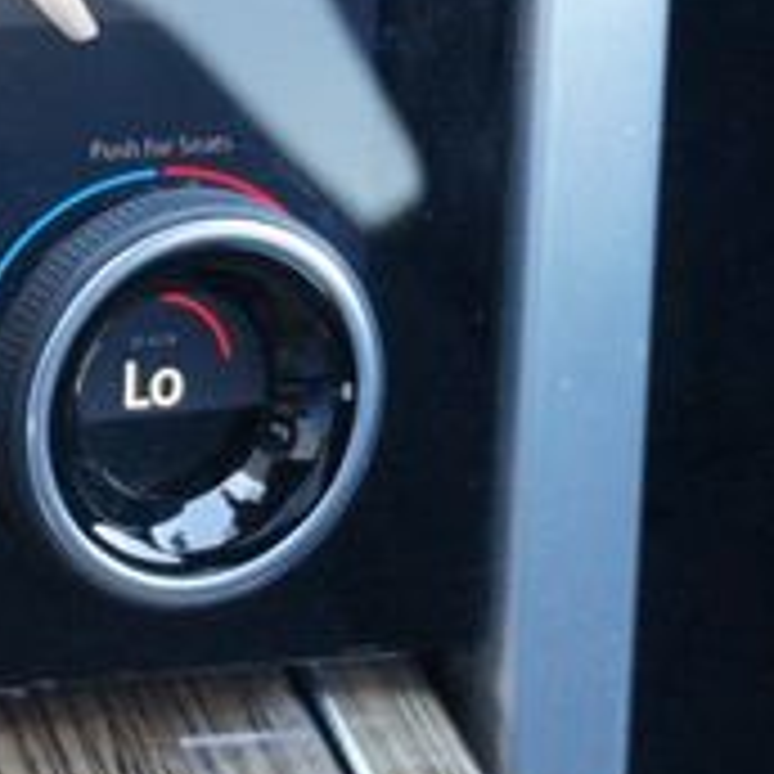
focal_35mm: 114
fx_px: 2884
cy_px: -72
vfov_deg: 14.9
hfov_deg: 14.0
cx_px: -504
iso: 1600
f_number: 4.5
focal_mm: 24
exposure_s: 1/160
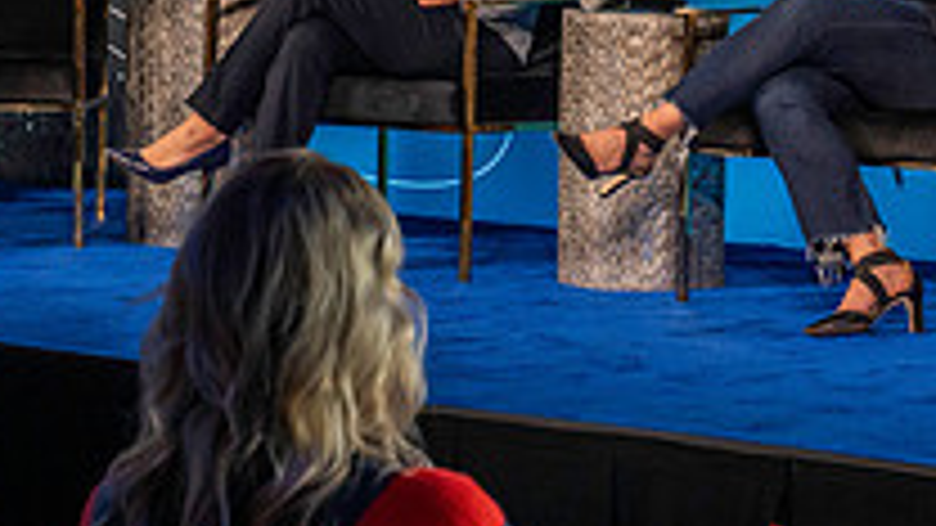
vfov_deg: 8.3
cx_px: 626
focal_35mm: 146
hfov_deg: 14.7
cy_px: 25
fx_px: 3624
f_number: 4.5
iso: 3200
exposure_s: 1/200
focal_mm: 50
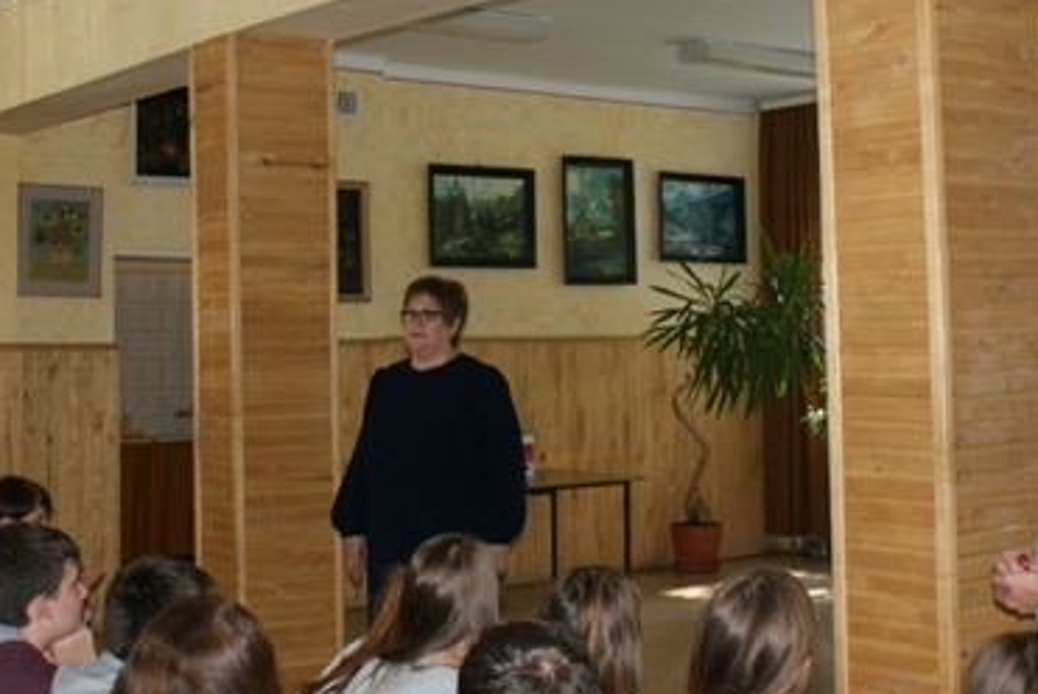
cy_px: 235
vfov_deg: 23.7
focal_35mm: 57
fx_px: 1645
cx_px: 509
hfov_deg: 35.0
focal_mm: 22
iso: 400
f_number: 5.6
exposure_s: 1/60
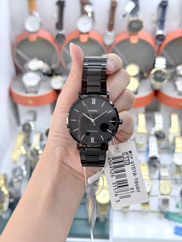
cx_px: 91
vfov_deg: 39.7
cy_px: 121
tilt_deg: -36.9
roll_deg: +1.0
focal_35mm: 48
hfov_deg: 30.3
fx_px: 336
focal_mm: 6.76
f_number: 1.78
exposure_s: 1/100
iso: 80
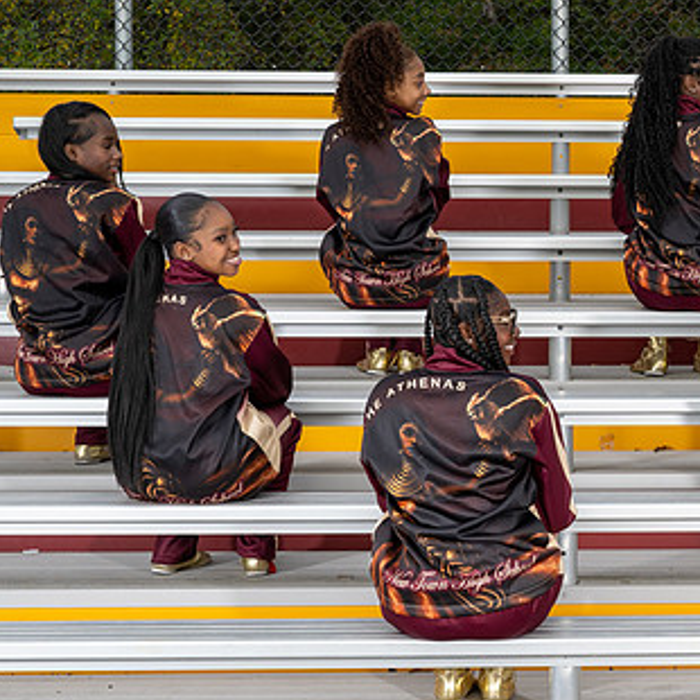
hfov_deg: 17.8
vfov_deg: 18.2
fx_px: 2173
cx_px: 715
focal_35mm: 95
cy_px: 193
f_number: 10
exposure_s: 1/100
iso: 80
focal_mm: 41
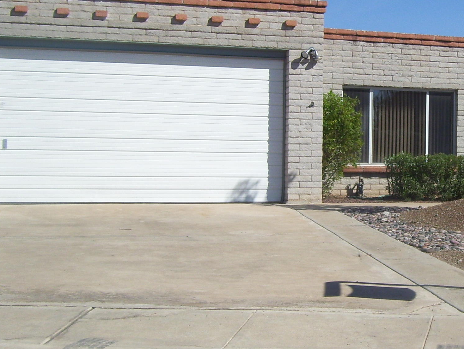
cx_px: 391
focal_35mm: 72
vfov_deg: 20.5
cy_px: 142
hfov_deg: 26.4
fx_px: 966
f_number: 4.8
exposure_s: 1/1000
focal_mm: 6
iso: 80
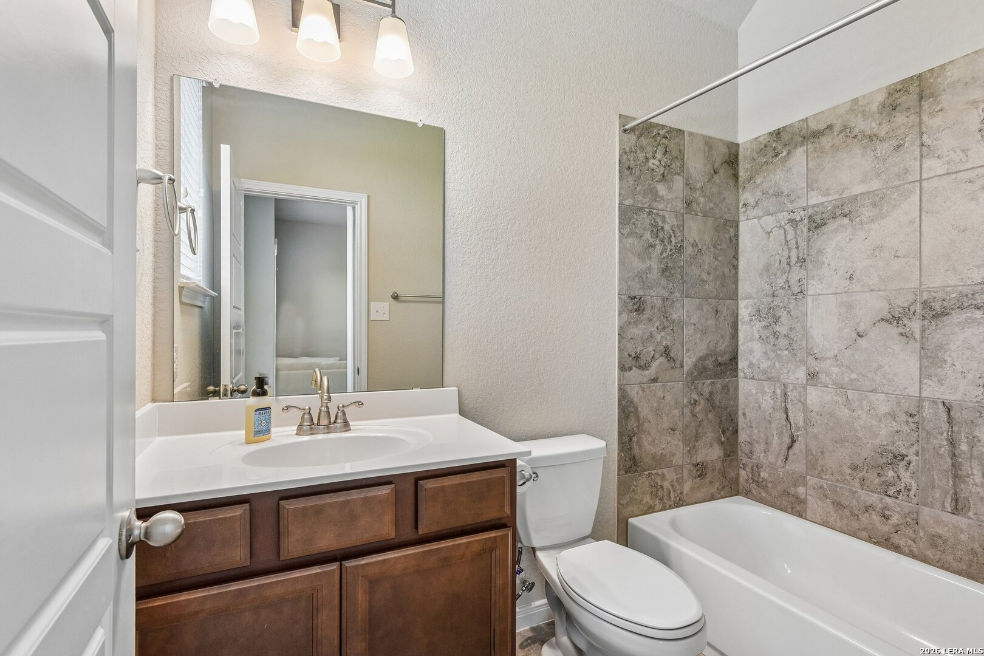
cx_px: 492
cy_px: 328
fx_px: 437
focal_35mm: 16
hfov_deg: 96.7
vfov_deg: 73.7
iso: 800
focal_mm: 16
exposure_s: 1/15
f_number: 8
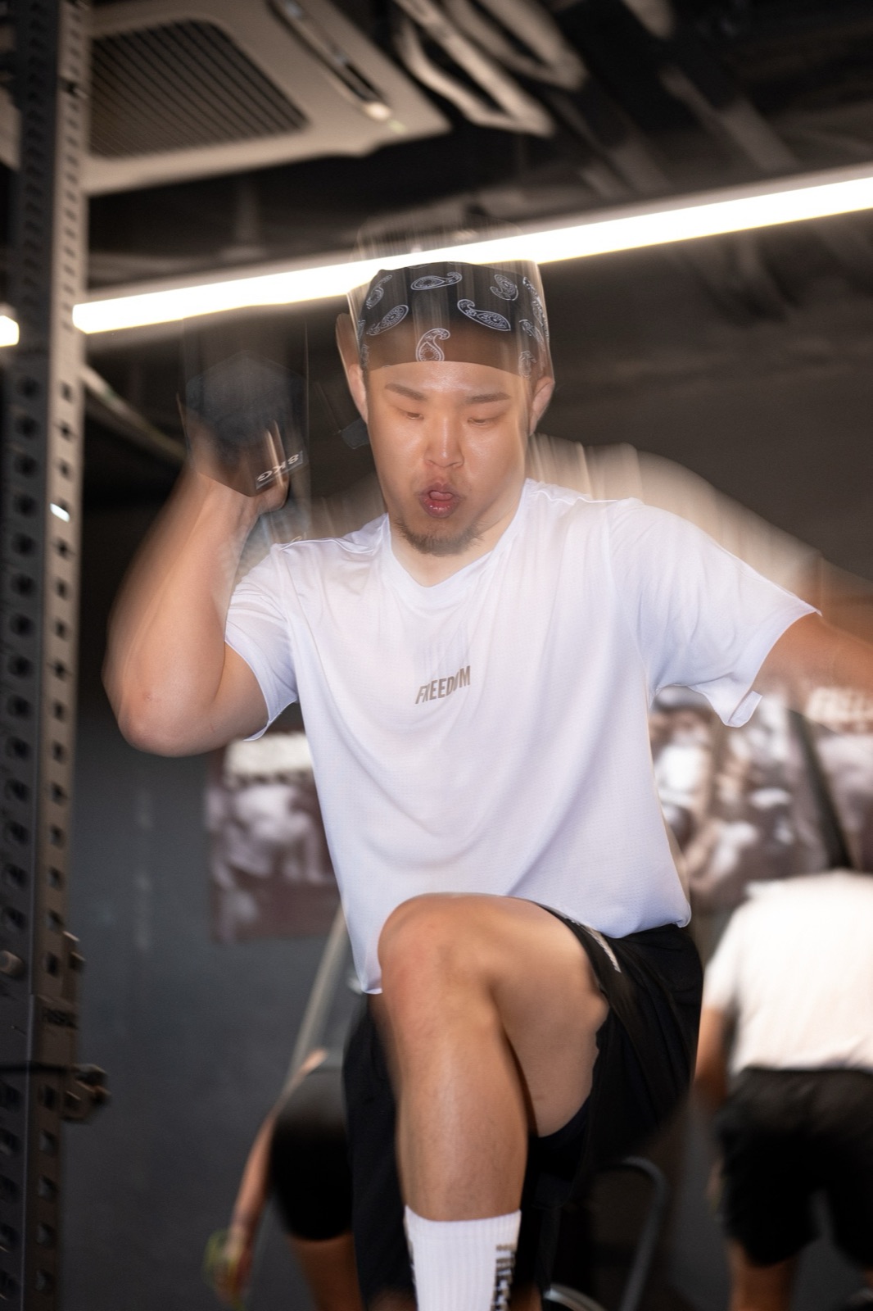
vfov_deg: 35.6
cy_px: 656
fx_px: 2038
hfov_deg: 24.2
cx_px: 436
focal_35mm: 56
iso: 500
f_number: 2.8
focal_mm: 56
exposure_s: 1/25
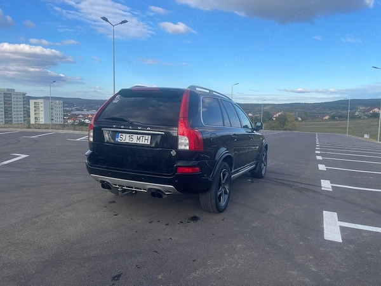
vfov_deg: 53.1
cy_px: 143
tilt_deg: -6.7
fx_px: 286
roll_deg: -1.9
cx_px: 190
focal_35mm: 26
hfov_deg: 67.3
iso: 32
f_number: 1.6
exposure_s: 1/2053
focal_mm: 4.2
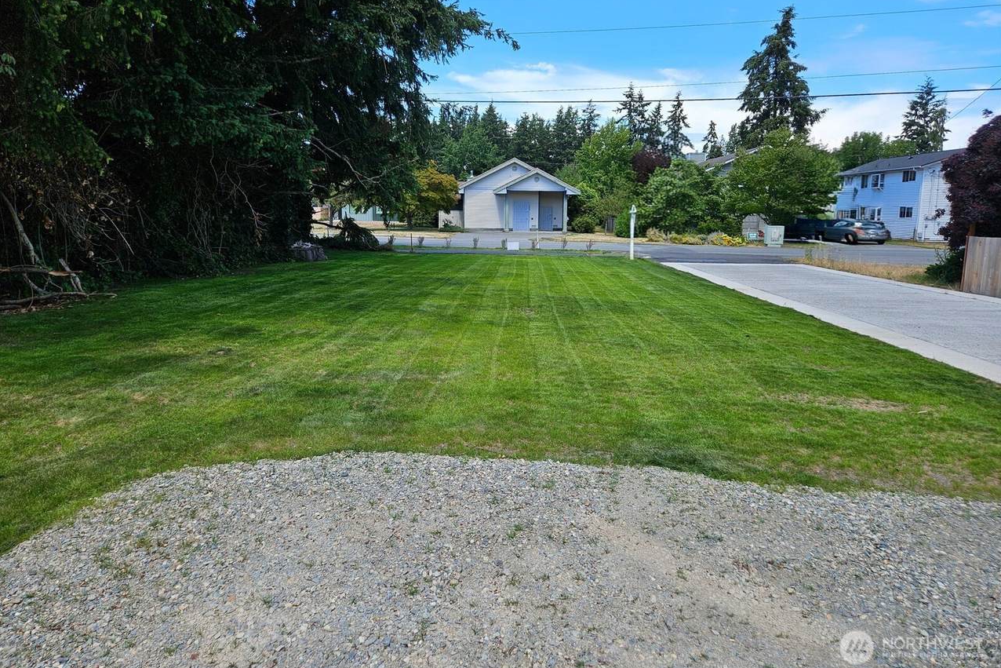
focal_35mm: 24
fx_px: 667
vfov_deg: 53.0
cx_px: 500
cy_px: 296
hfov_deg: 73.7
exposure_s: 1/937
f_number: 1.8
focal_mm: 5.4
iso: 25
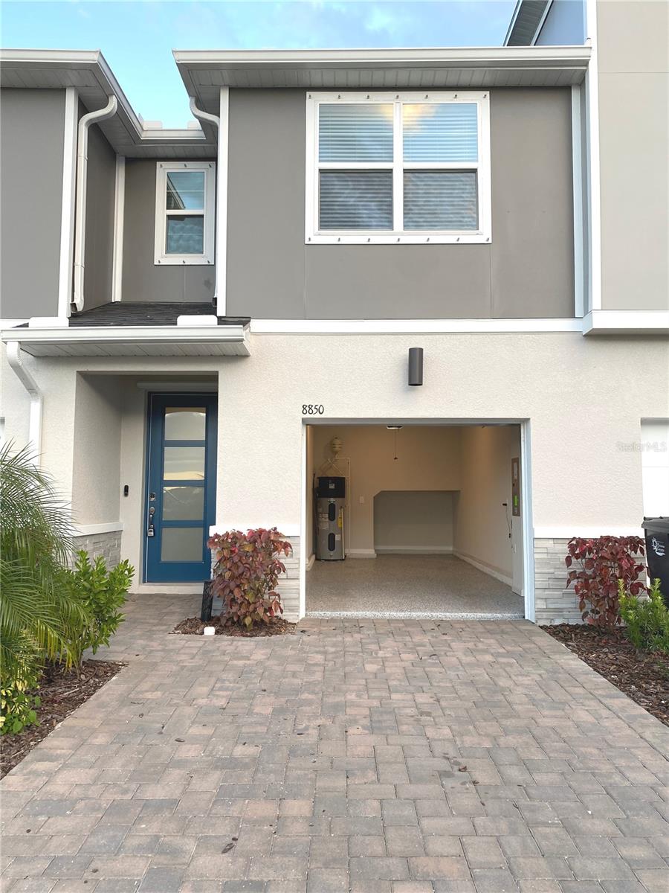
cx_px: 334
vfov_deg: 67.3
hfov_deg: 53.1
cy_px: 446
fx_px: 670
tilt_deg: +3.9
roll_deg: -0.7
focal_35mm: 26
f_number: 1.8
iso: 32
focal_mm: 4.25
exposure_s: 1/129
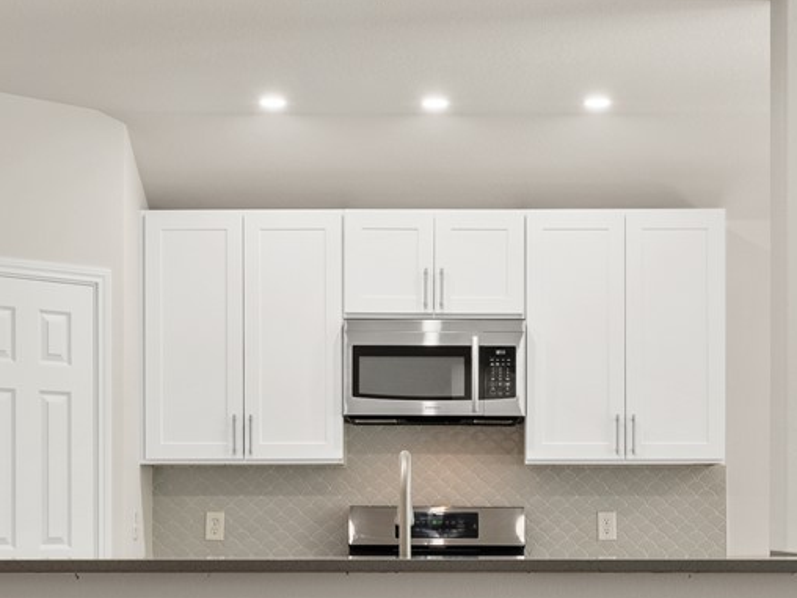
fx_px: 1751
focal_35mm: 76
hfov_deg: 25.6
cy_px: 526
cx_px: 422
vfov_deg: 19.1
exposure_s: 1/1.67
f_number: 8
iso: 250
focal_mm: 18.5
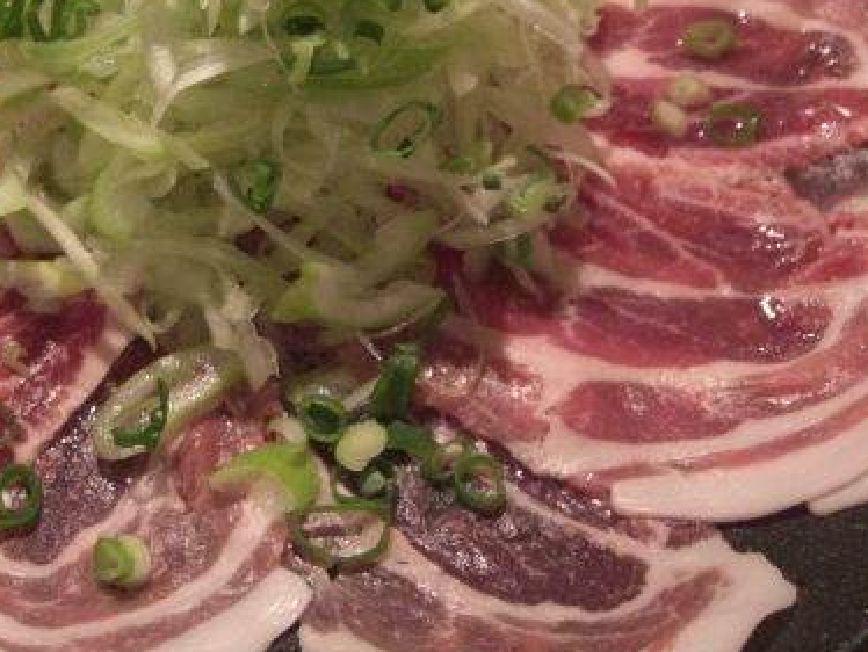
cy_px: 158
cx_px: 267
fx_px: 1631
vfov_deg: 22.4
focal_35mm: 65
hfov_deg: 29.5
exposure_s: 1/40
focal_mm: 7.9
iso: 800
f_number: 2.8
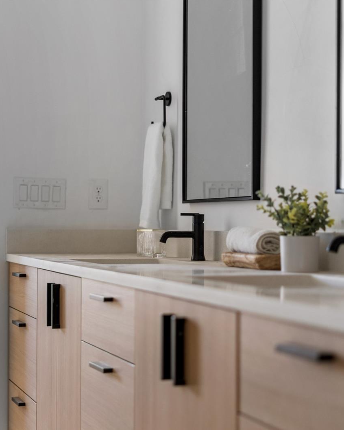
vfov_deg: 26.8
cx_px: 146
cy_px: 215
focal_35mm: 71
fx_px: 903
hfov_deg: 21.5
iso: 500
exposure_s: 1/60
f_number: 1.8
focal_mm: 50
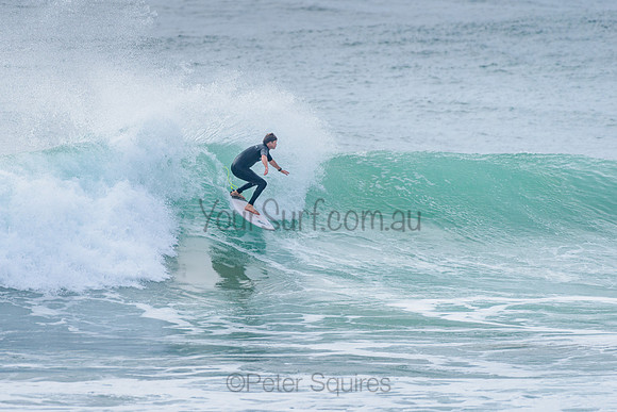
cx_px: 239
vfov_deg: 2.2
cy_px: 169
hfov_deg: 3.4
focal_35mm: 612
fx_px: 10496
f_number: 5.6
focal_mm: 500
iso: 450
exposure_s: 1/2000
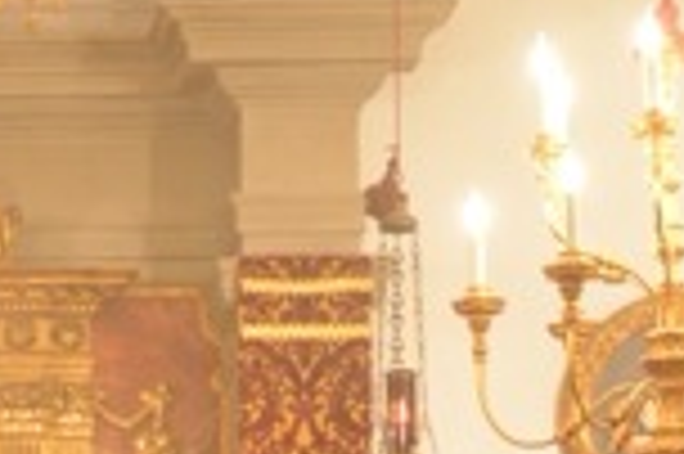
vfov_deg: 5.6
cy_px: 1245
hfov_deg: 8.8
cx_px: -166
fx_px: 4384
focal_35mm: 231
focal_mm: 35
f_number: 4.5
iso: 1600
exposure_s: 1/80
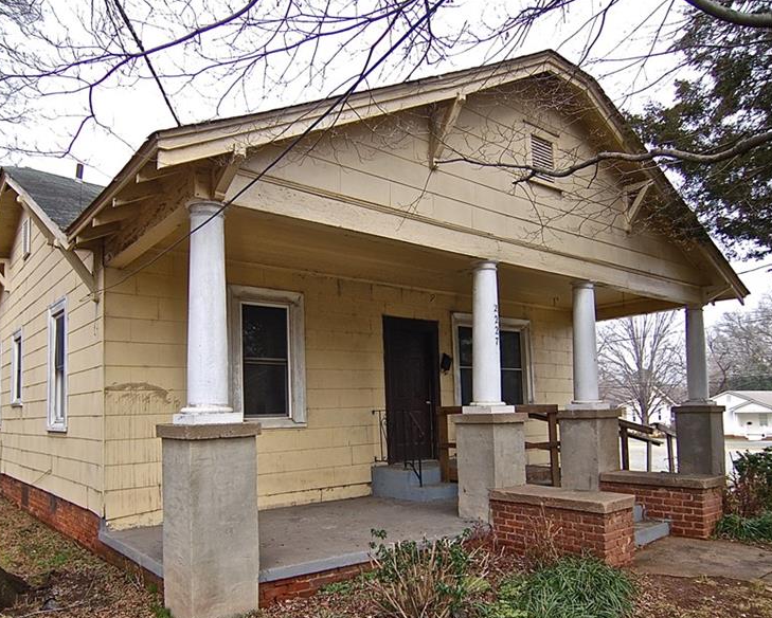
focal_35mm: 26
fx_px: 587
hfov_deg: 66.5
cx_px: 343
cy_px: 358
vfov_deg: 55.3
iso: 200
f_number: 4
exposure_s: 1/500
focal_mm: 13
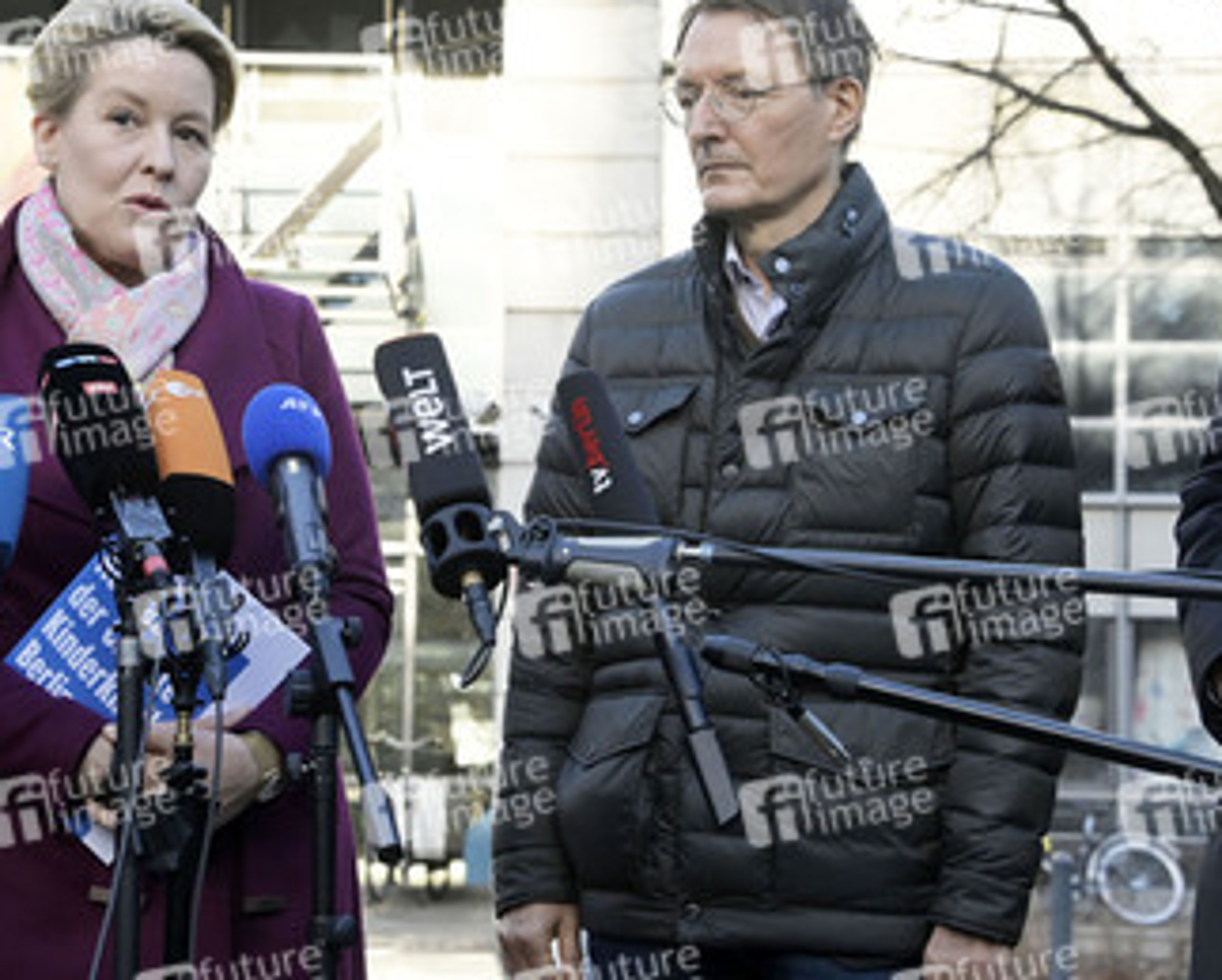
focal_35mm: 102
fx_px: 3692
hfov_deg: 18.8
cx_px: 509
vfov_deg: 15.1
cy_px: 518
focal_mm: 78
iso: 4000
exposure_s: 1/1000
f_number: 8
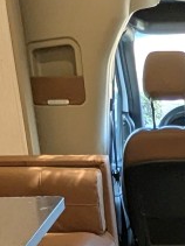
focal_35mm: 106
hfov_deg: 13.4
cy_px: 392
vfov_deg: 16.5
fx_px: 756
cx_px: 255
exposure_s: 1/123
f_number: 2.2
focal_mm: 2.35
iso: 186
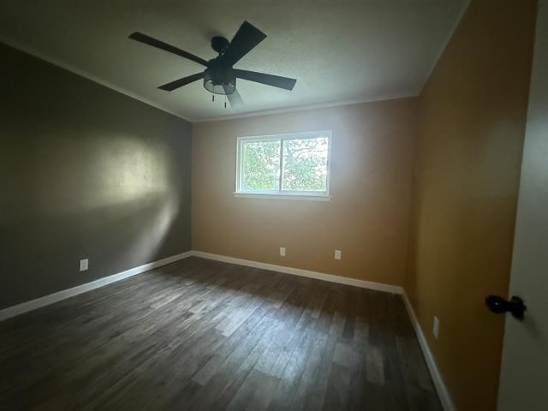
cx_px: 274
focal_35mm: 14
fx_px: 222
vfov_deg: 85.7
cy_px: 206
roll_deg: -1.4
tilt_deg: -3.5
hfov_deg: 102.1
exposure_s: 1/52
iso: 1250
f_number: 2.2
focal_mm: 2.22
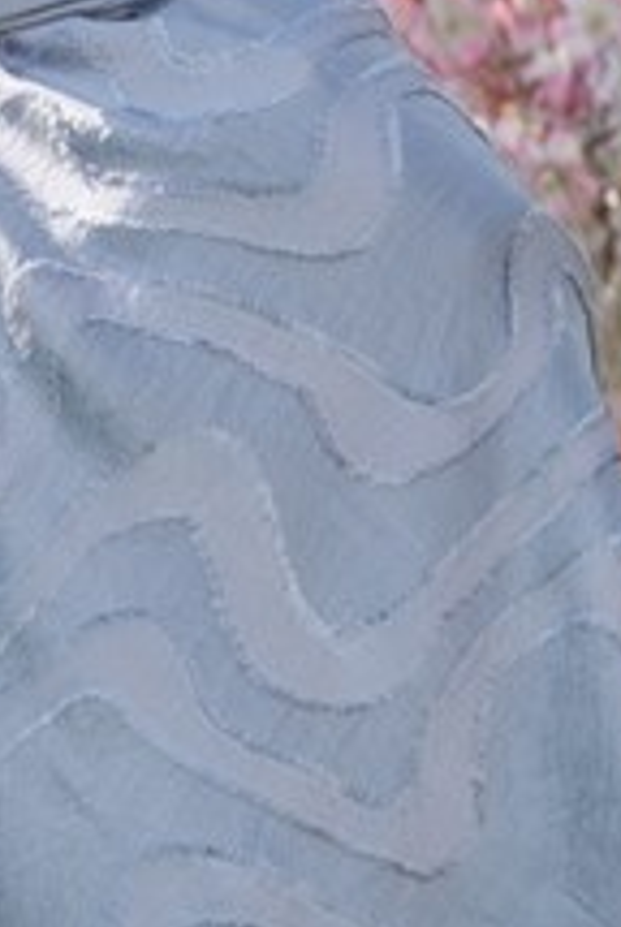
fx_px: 8356
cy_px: 177
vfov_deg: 6.3
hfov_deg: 4.3
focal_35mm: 324
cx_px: 112
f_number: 4
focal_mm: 150
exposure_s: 1/200
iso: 100
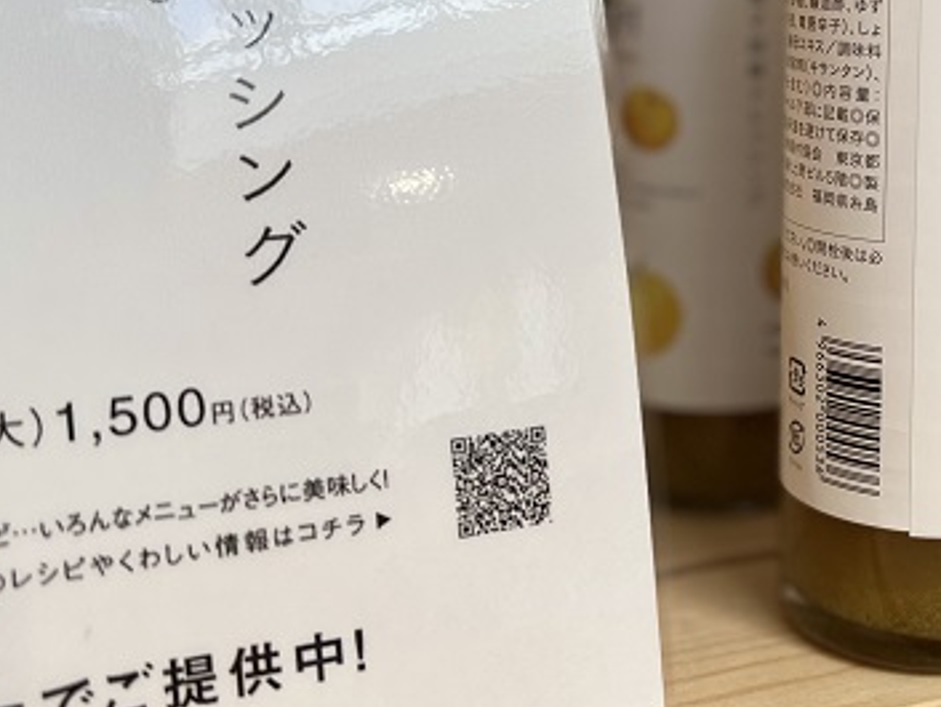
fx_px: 1632
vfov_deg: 24.2
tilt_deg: -12.1
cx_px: 756
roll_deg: -1.5
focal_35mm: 60
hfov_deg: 31.3
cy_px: 207
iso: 40
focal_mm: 5.7
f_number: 1.5
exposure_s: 1/178
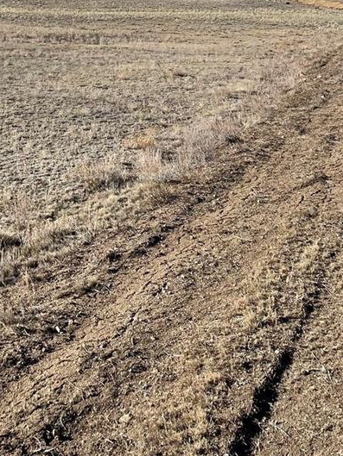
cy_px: -23
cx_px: 121
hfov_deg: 24.7
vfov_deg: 29.9
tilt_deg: +3.4
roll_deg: -1.8
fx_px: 779
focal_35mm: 59
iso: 32
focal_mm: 4.2
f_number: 1.6
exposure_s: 1/4000
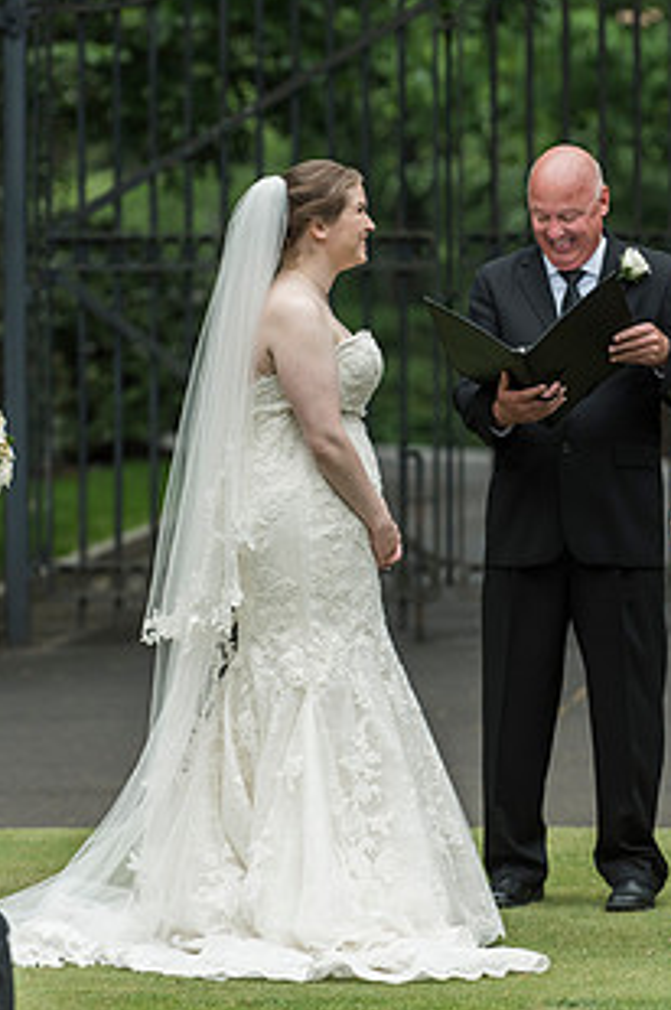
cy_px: 293
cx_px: 427
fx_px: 6921
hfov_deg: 5.5
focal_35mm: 247
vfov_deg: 8.3
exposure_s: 1/800
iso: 800
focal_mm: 170
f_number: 4
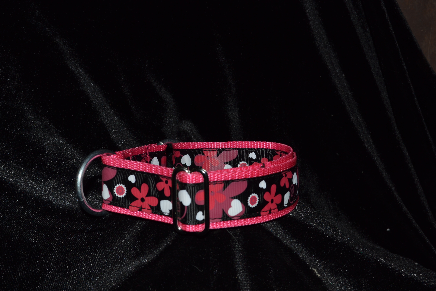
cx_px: 218
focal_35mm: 45
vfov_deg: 29.9
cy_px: 146
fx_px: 545
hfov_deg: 43.6
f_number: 8
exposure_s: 1/60
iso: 100
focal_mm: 30
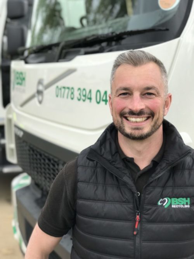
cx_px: 97
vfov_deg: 33.8
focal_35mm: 57
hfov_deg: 25.7
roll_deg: +1.1
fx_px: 426
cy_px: 130
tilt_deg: -6.9
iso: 20
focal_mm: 6.6
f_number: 2.8
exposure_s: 1/208
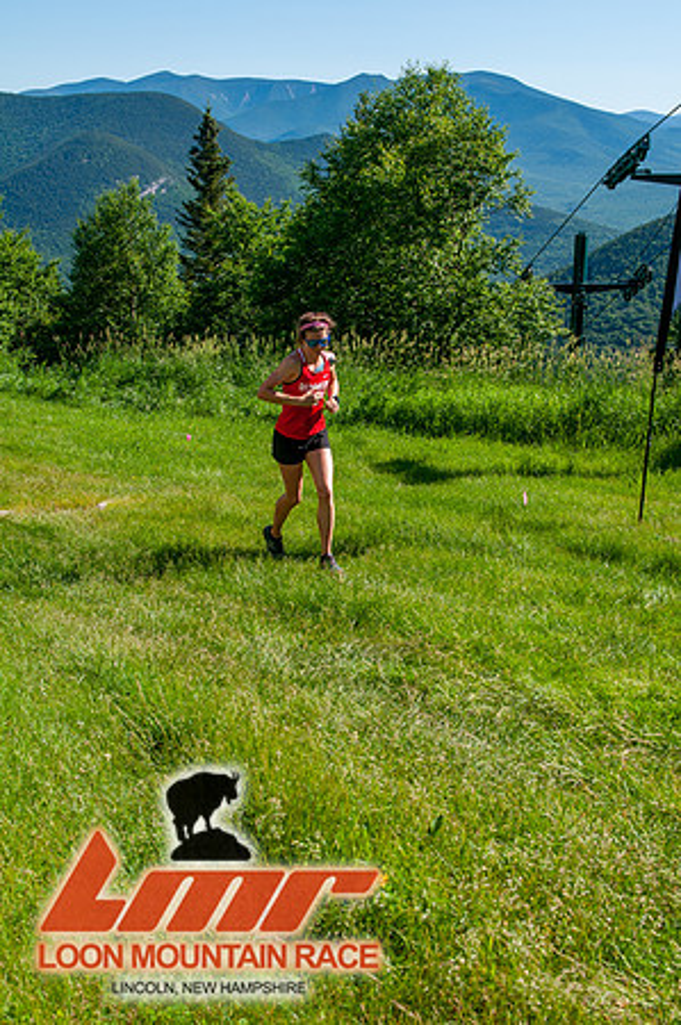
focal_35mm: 51
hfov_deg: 26.4
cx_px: 340
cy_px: 512
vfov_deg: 38.9
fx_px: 1450
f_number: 8
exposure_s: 1/400
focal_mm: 34
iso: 200
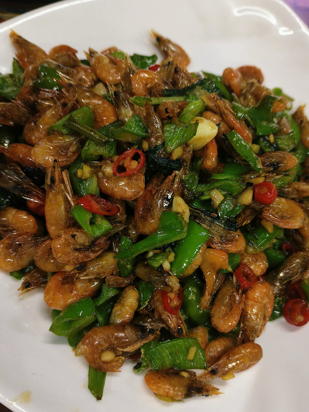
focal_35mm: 29
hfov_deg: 48.2
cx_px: 171
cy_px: 221
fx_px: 345
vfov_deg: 61.6
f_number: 1.79
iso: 2374
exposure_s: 1/30
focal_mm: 4.84
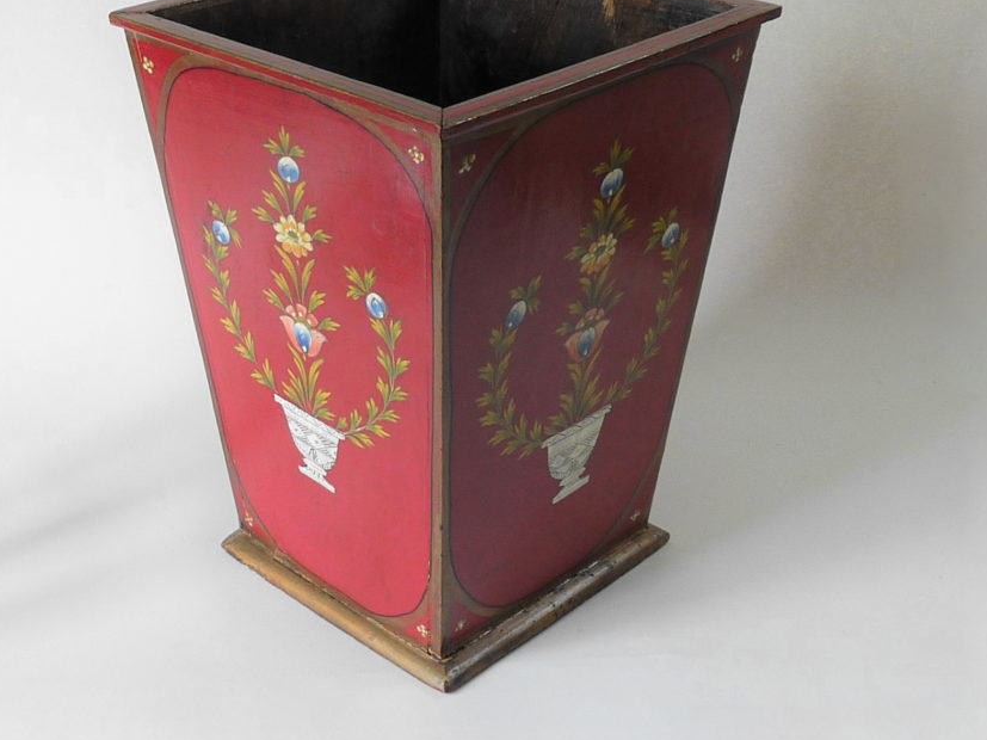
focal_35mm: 52
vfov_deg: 28.0
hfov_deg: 36.8
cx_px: 446
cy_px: 295
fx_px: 1482
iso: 80
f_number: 3.3
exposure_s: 1/30
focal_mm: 4.1
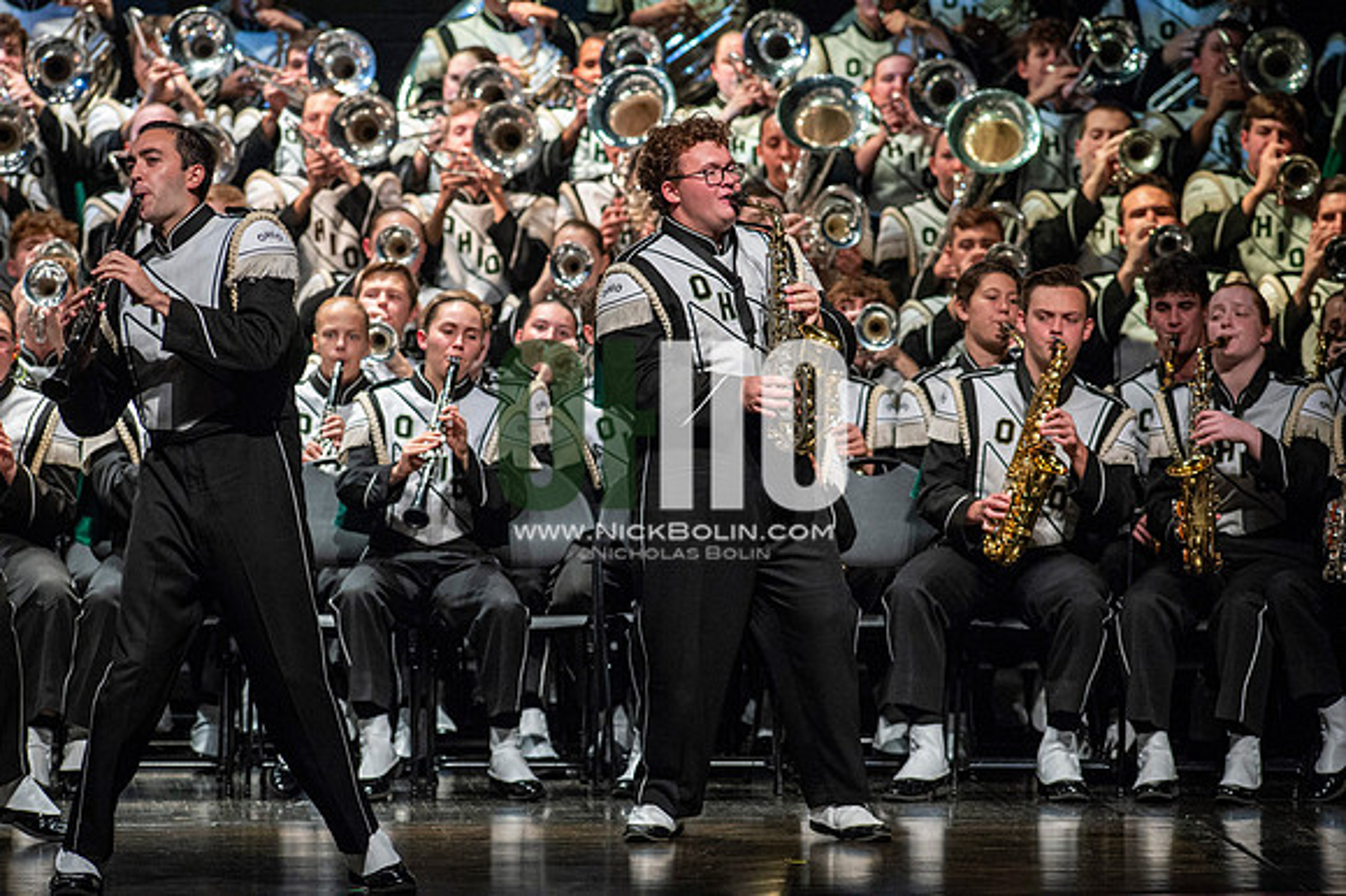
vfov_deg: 4.6
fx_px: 11210
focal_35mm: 300
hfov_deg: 6.9
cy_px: 448
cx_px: 673
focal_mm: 300
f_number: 5.6
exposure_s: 1/400
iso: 5000
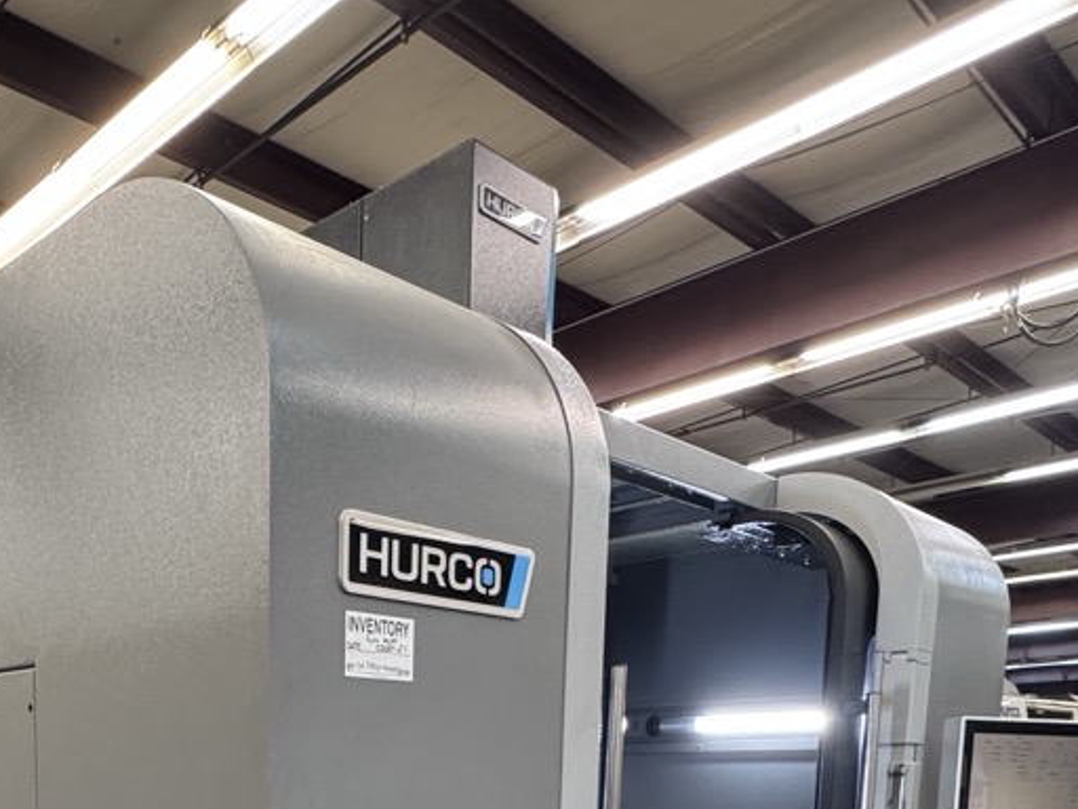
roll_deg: +0.1
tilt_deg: -9.0
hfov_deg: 49.1
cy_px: 925
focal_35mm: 35
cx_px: 192
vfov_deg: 34.2
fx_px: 1090
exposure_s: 1/60
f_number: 2.2
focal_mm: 2.22
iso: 250
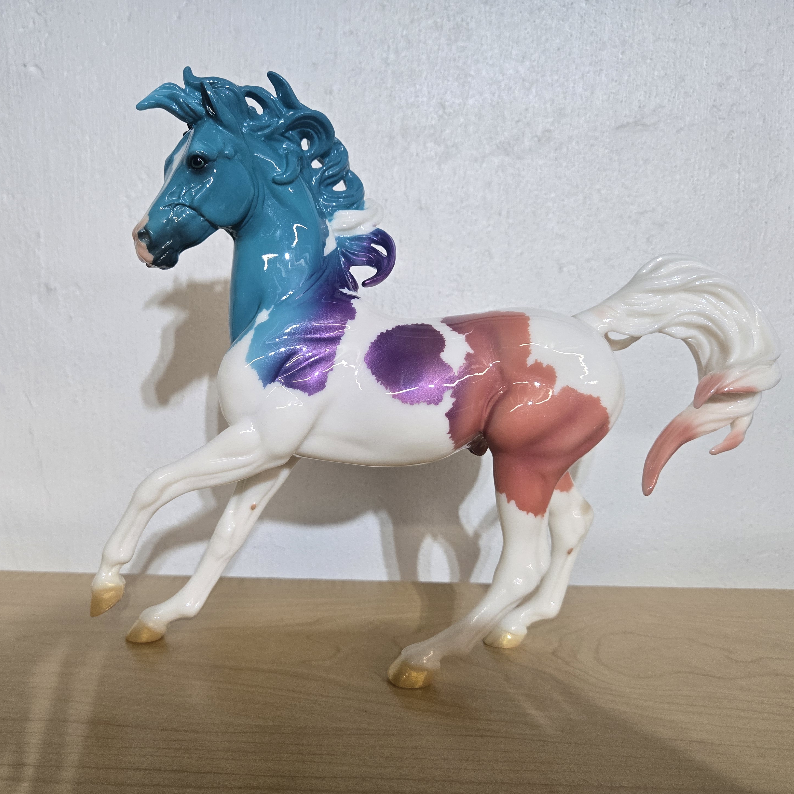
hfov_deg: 57.2
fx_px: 727
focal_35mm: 28
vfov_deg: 57.3
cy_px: 400
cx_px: 351
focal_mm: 5.4
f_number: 1.8
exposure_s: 1/120
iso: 320
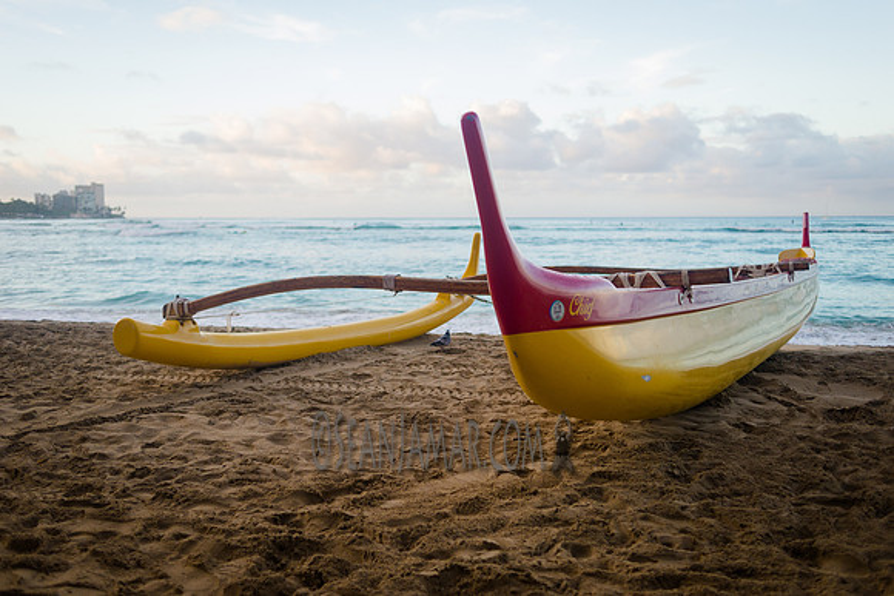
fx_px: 907
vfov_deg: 36.4
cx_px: 436
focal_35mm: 37
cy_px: 298
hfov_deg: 52.4
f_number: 2.8
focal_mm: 35
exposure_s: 1/1000
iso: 800
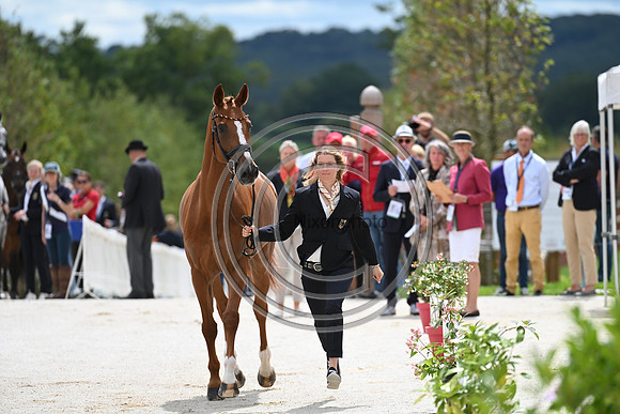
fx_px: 6201
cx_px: 310
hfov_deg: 5.7
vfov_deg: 3.8
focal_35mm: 360
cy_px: 207
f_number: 5.6
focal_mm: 360
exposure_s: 1/1600
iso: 400
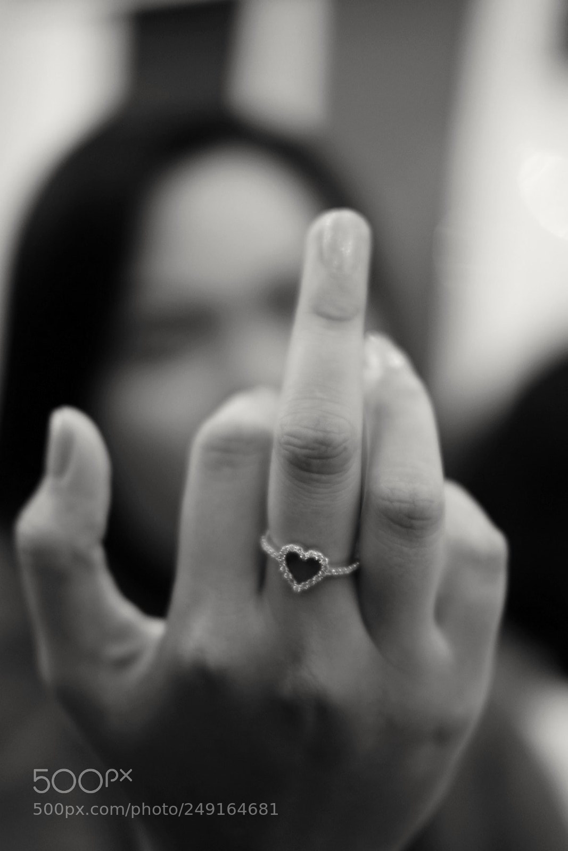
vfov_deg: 37.5
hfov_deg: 25.5
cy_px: 426
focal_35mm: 53
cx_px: 284
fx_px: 1254
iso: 400
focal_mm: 35
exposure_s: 1/60
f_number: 2
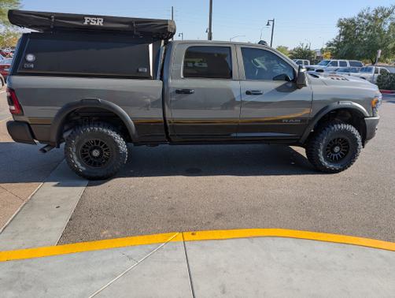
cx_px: 198
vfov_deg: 56.9
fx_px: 274
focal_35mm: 24
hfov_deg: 71.5
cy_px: 149
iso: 21
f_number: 1.68
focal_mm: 6.9
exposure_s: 1/818
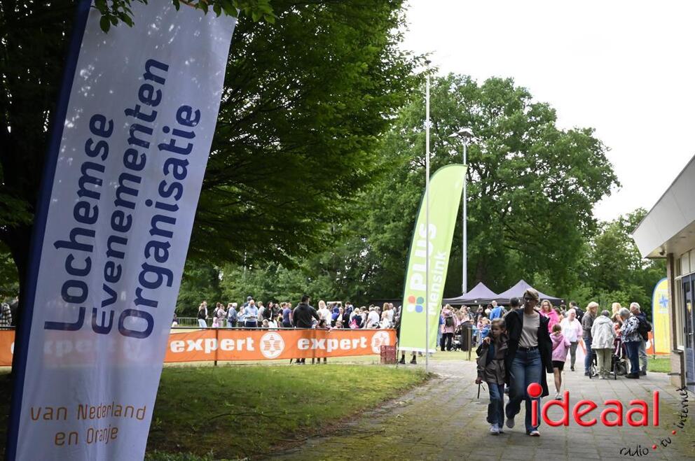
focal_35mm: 40
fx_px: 771
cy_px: 230
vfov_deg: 33.3
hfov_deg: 48.5
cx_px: 348
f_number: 14
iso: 8000
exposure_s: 1/800
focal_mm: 40
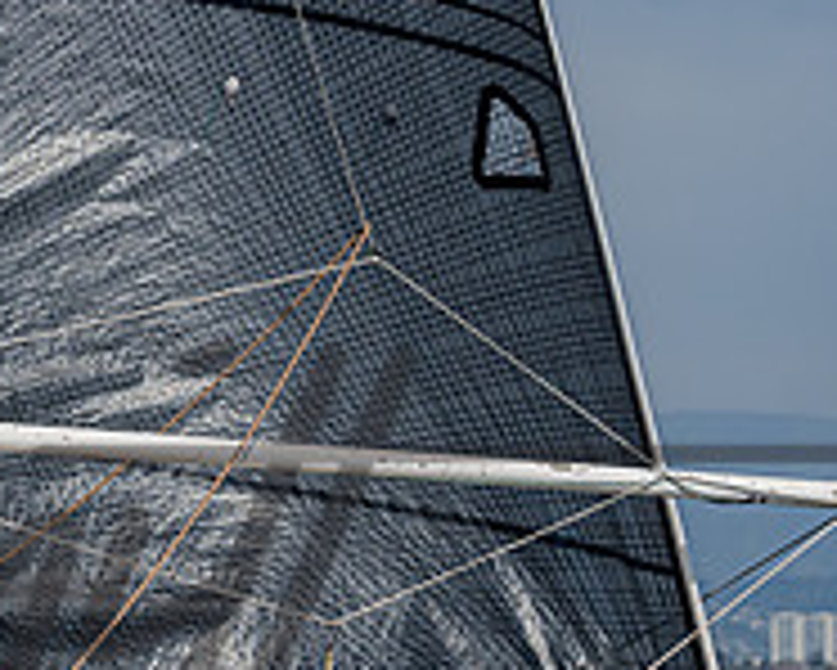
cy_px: 560
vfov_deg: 4.2
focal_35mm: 366
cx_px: -230
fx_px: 9071
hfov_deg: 5.3
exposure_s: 1/5000
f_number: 6.3
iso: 320
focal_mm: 125
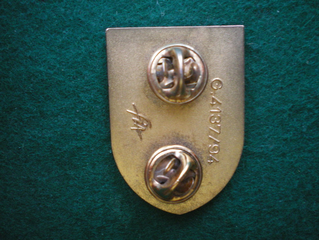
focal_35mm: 38
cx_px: 160
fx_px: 350
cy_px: 120
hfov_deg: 49.0
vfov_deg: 37.7
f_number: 3.1
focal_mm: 6.3
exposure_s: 1/20
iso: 400
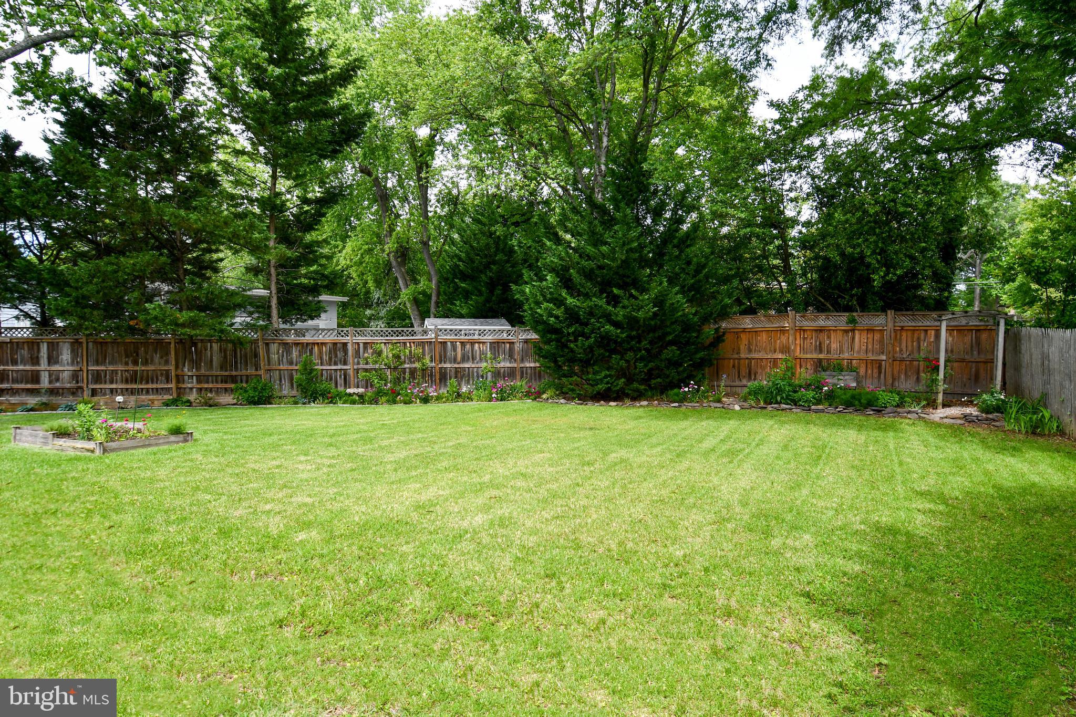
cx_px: 538
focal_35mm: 18
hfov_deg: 90.0
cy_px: 358
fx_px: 538
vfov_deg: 67.4
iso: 200
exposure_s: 1/250
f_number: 7.1
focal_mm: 12
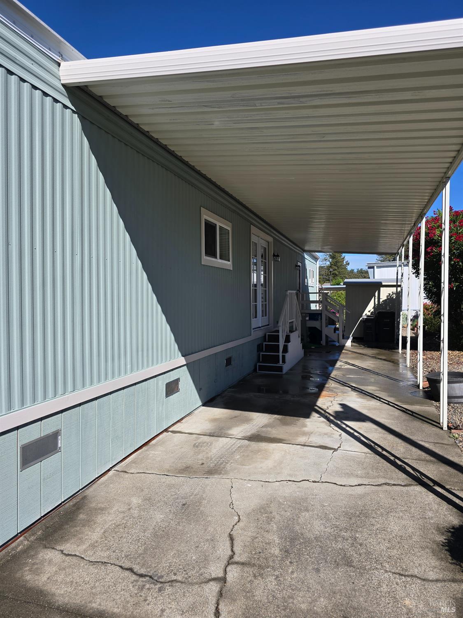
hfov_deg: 58.9
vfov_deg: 73.9
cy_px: 309
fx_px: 410
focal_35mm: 23
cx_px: 232
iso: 12
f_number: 1.7
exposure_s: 1/917
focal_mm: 6.3
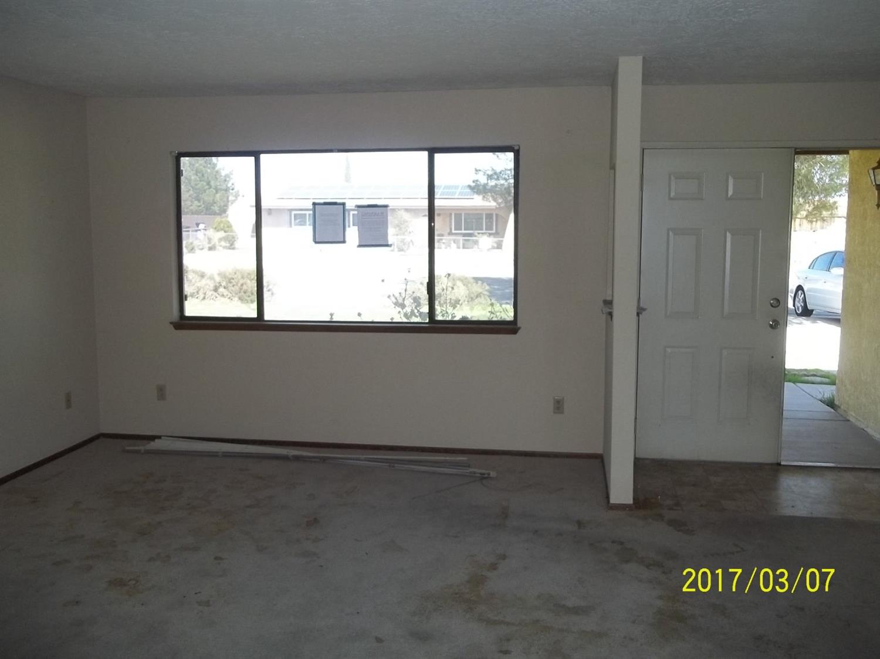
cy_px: 330
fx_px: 813
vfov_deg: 44.1
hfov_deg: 56.8
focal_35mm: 32
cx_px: 440
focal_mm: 5.7
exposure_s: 1/320
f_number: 2.9
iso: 160
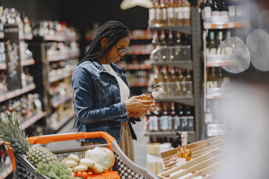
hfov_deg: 23.9
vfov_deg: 16.1
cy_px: 90
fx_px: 635
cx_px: 134
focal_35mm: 85
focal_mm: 85
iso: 800
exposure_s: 1/250
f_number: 2
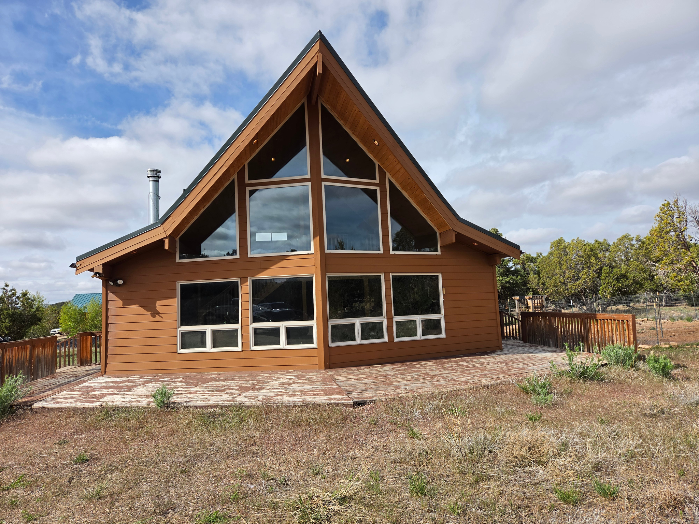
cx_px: 350
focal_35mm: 23
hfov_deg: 73.9
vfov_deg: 58.9
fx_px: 464
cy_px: 262
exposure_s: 1/3778
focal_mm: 5.4
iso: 80
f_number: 1.8
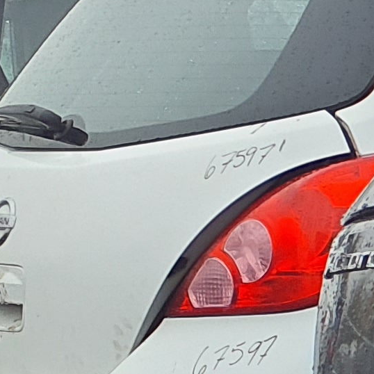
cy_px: 537
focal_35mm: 183
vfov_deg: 9.3
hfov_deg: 7.6
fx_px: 2237
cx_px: 1322
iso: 40
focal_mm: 3.58
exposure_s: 1/458
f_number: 1.9
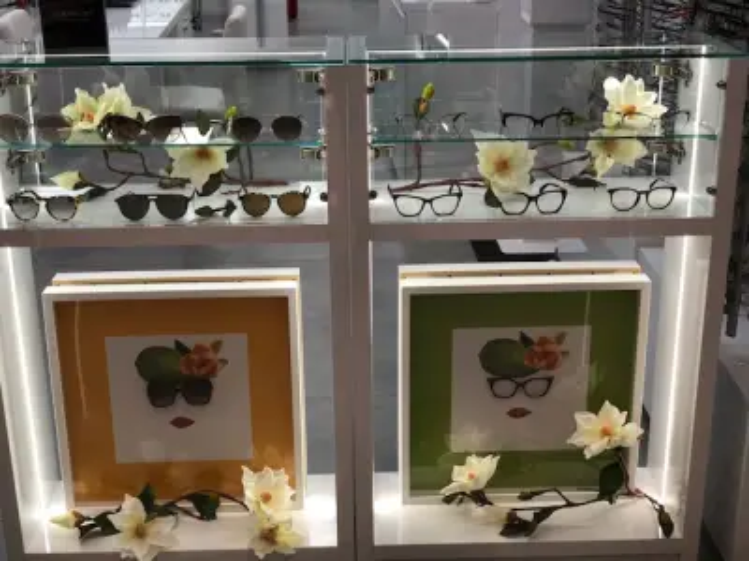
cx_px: 374
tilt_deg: -21.6
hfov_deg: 36.8
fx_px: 1125
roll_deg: +1.8
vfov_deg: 28.0
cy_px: 280
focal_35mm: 52
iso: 50
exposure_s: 1/50
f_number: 2.4
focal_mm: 6
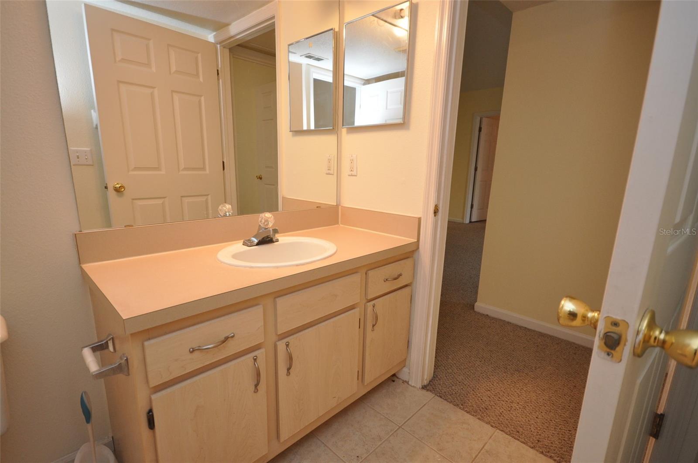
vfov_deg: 69.5
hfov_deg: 92.5
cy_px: 232
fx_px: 334
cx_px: 349
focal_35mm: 17
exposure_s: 1/60
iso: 640
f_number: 4.2
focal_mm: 11.5
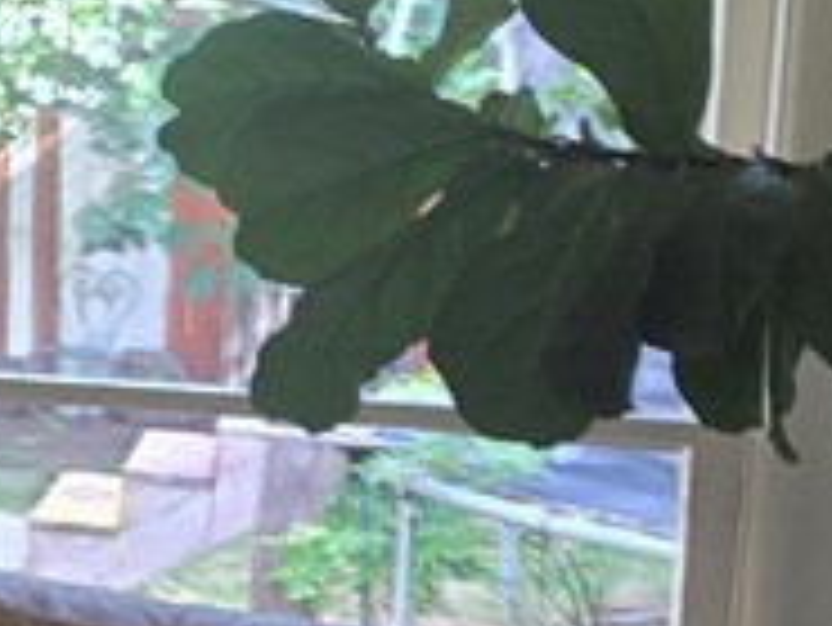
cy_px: 279
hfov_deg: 17.9
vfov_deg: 20.5
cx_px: -863
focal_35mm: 72
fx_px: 1732
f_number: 2.2
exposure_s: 1/60
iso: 100
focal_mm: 2.2
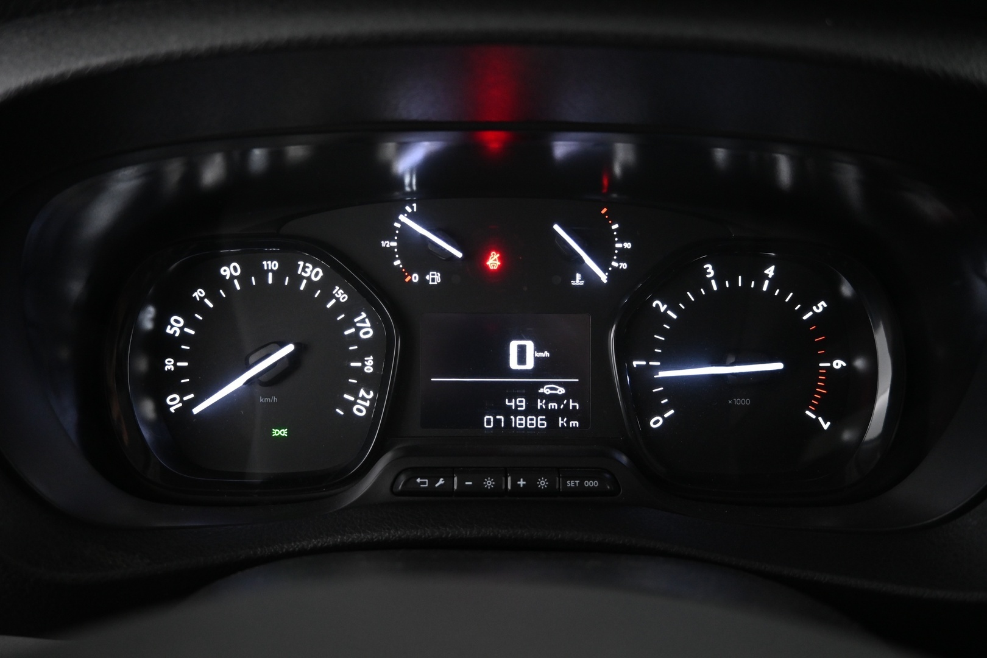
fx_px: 658
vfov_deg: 53.1
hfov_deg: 73.7
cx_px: 494
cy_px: 329
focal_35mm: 24
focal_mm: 16
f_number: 3.5
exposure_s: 1/25
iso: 1600
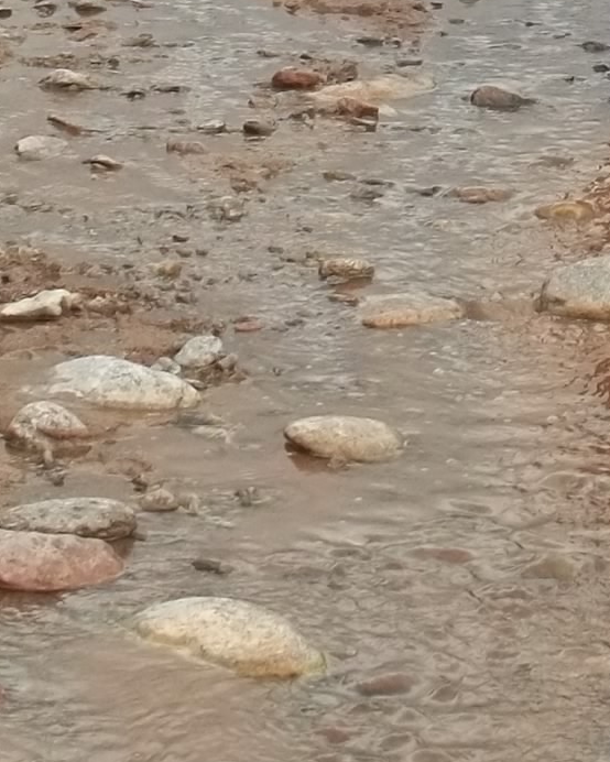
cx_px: 732
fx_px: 3023
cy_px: -271
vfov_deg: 13.7
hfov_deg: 11.3
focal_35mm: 134
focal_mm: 5.9
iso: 64
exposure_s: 1/400
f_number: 3.3
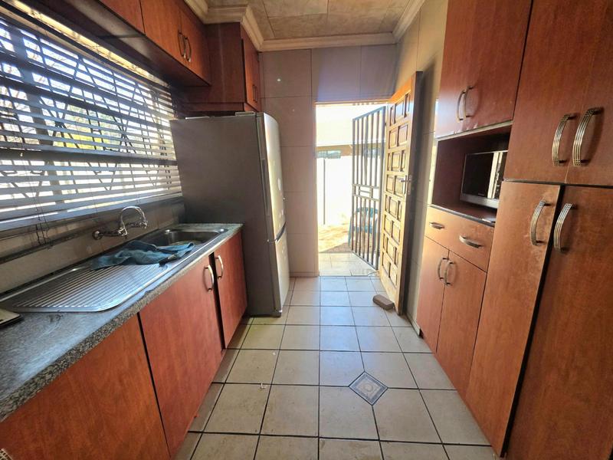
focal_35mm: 13
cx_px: 306
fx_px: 230
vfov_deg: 89.9
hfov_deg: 106.2
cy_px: 230
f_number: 1.9
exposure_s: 1/370
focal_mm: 2.2
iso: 320
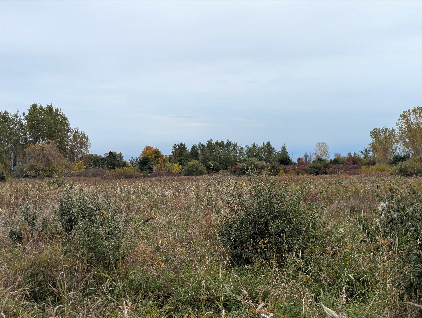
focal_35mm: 48
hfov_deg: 39.6
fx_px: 586
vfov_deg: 30.3
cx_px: 211
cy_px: 159
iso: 53
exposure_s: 1/703
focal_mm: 6.81
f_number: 1.85
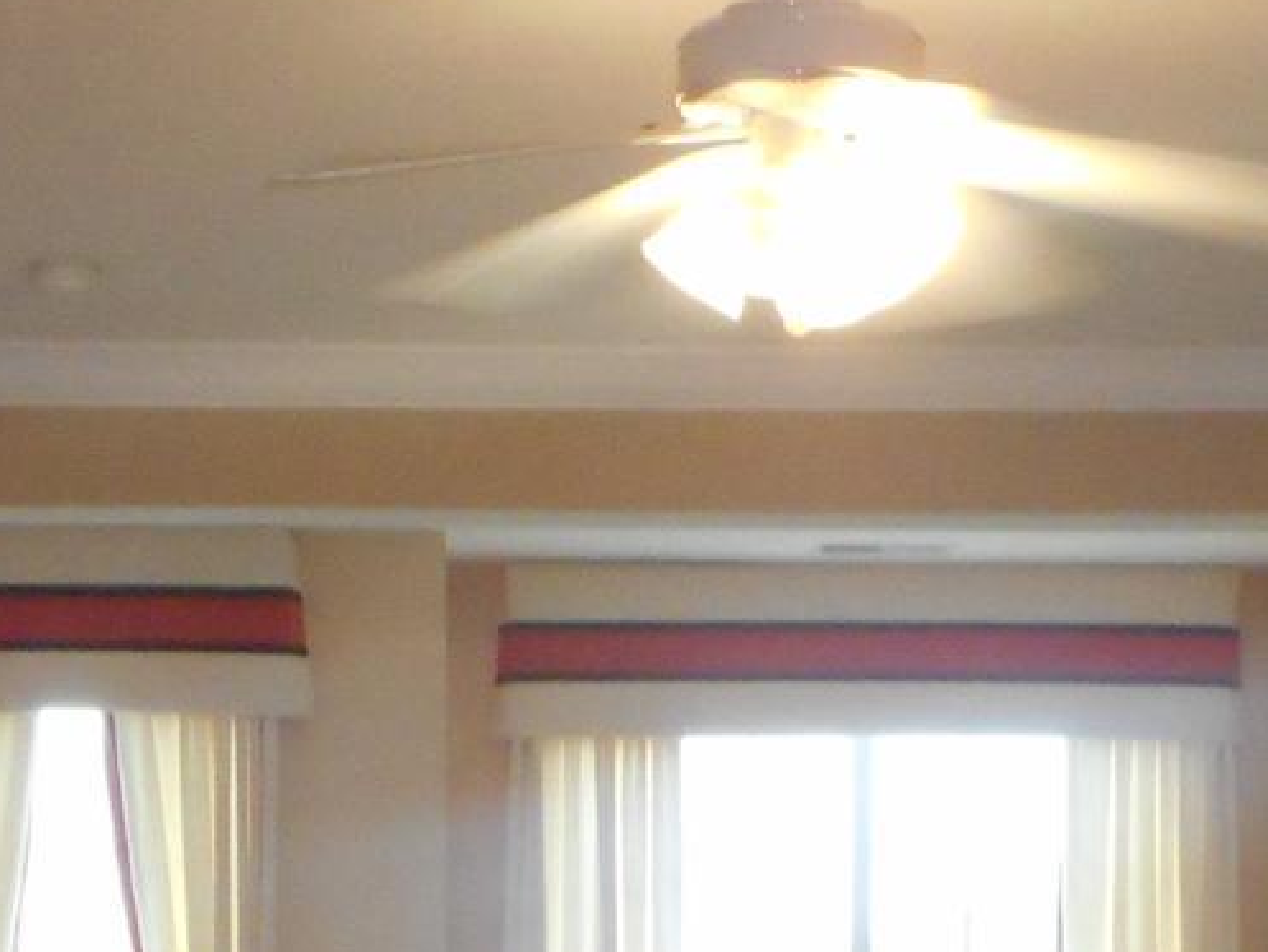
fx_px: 3774
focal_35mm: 103
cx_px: 598
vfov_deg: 13.2
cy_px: 1598
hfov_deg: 19.1
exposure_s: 1/25
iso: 400
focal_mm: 4.5
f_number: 3.7
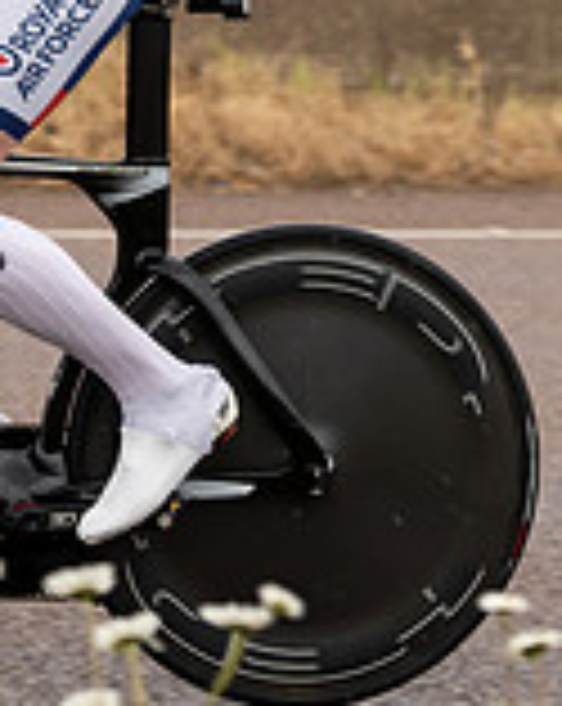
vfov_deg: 7.5
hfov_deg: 6.0
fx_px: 5317
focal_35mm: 255
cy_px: -64
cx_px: -85
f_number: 3.5
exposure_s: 1/1000
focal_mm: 70
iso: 500
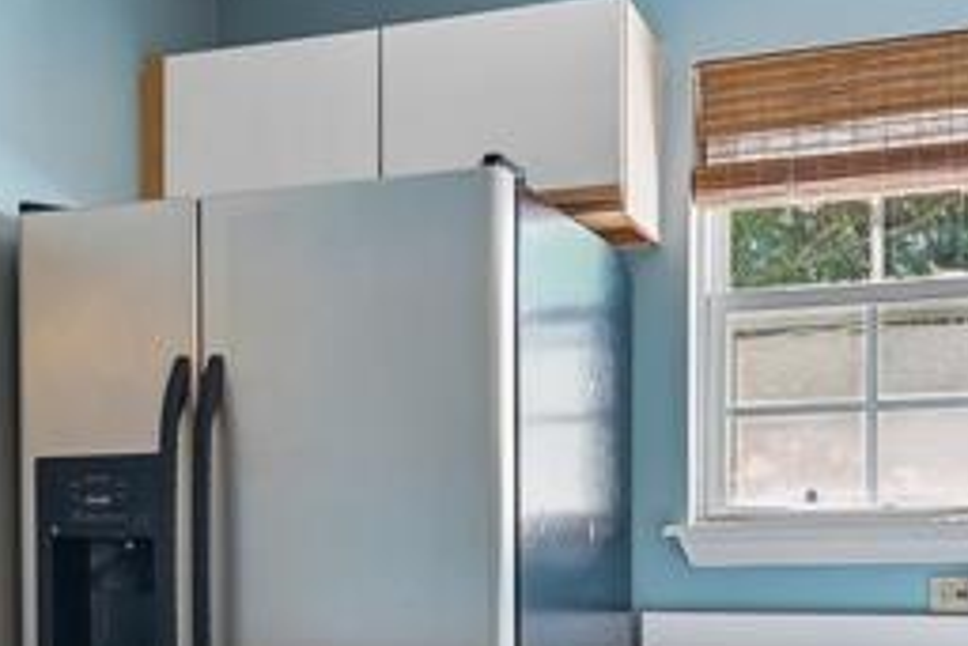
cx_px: 393
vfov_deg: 14.1
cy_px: 597
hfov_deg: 21.2
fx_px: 2583
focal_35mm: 96
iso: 640
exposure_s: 1/13
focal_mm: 24
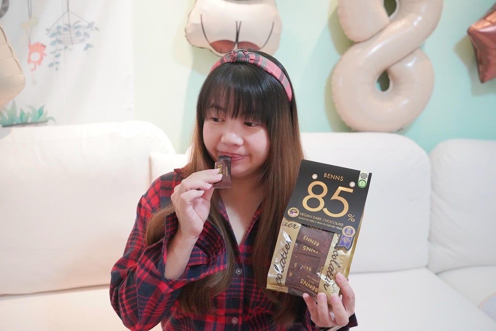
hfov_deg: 55.8
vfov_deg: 38.9
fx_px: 468
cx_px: 248
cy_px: 166
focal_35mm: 34
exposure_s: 1/160
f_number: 4
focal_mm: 34
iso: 8000
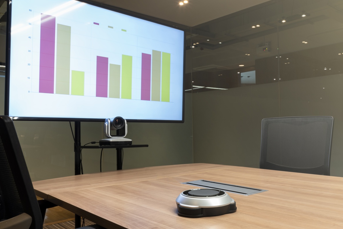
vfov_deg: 38.9
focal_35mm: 34
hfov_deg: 55.7
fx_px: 324
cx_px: 186
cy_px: 117
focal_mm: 18
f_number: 16
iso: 100
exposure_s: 2.5
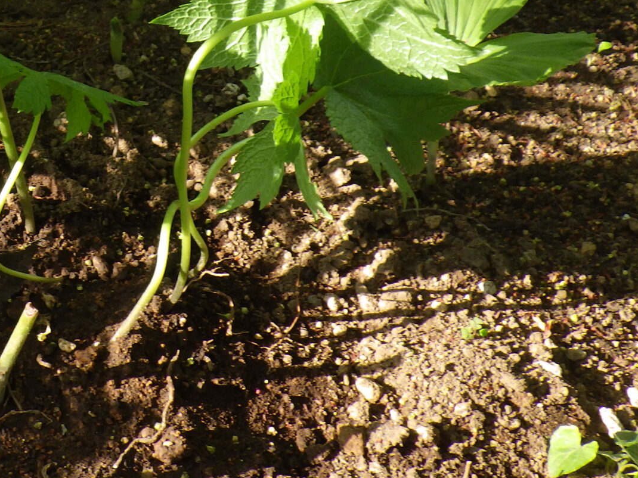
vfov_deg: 20.7
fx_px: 1235
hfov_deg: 26.9
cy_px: -69
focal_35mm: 67
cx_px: -41
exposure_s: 1/160
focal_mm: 5
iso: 125
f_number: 3.5
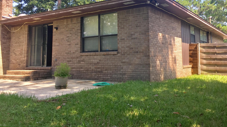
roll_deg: -0.3
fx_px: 211
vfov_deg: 33.3
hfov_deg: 56.5
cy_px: 37
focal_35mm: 35
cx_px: 125
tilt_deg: +5.9
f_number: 2.2
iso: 32
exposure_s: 1/706
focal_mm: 4.15
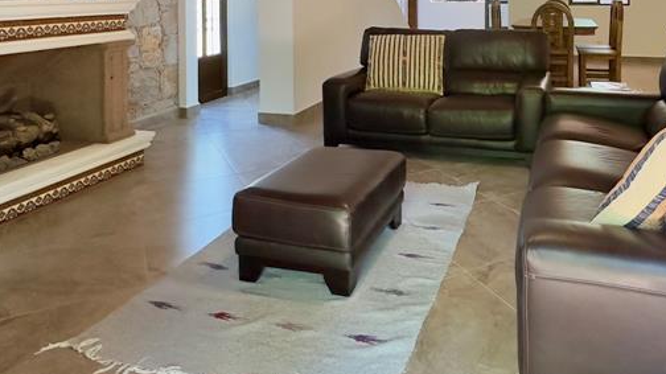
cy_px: -8
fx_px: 547
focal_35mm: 31
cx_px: 419
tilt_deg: +0.0
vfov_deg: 34.1
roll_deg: -0.3
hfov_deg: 61.7
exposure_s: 1/120
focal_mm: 2.22
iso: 320
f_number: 2.2
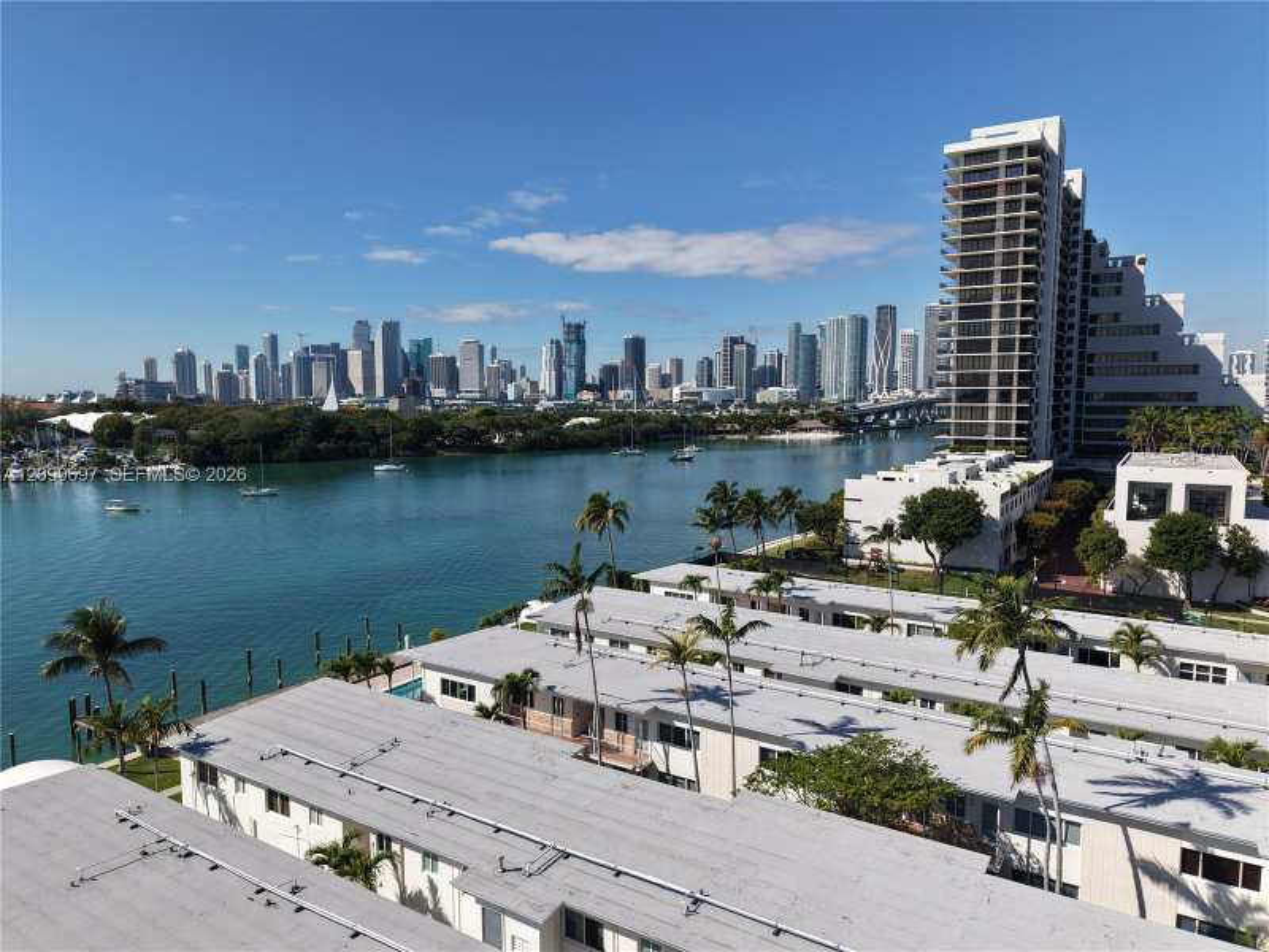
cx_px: 634
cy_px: 476
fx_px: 880
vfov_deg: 56.8
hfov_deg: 71.6
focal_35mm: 24
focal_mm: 8.67
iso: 100
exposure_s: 1/500
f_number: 1.8
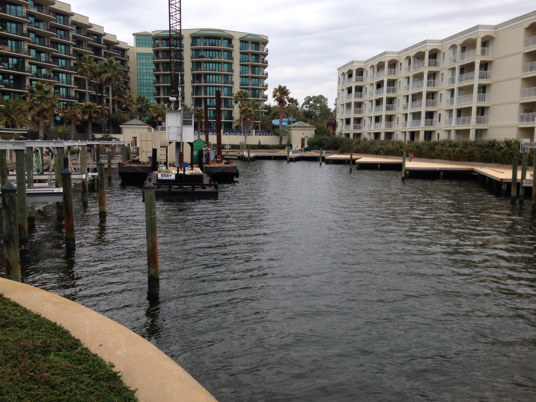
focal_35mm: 33
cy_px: 201
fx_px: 511
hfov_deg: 55.4
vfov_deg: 42.9
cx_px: 268
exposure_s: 1/577
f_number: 2.4
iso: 50
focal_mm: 4.12
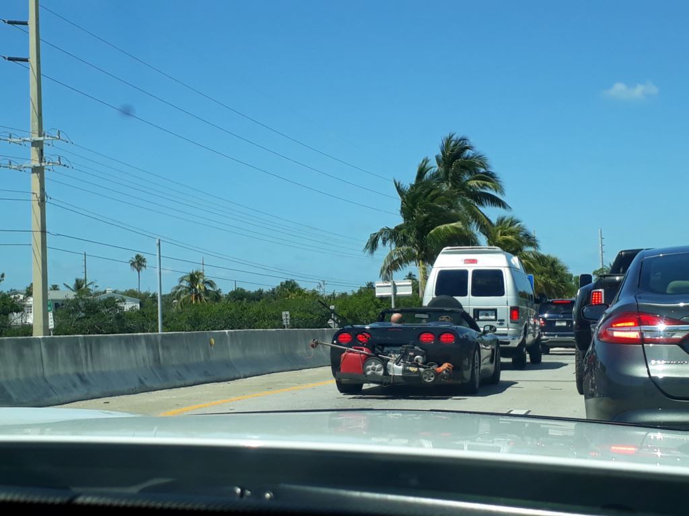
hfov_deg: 65.3
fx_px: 537
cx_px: 344
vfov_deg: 51.4
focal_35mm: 27
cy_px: 258
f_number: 1.9
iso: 40
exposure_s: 1/1282
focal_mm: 3.6
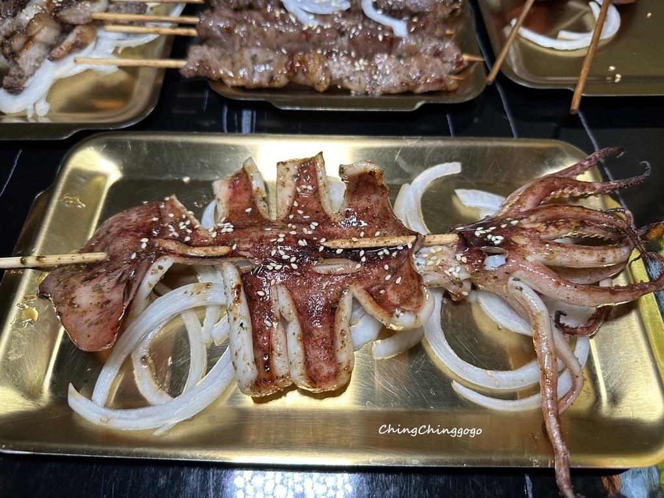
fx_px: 460
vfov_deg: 56.8
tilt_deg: -57.9
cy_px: 249
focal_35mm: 24
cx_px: 332
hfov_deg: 71.6
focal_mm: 6.86
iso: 160
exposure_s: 1/120
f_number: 1.78
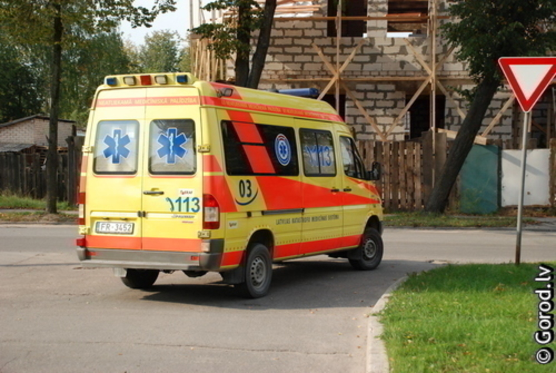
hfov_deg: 33.3
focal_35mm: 60
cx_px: 278
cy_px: 186
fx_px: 928
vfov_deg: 22.7
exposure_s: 1/1500
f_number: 5.6
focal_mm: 40
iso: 640
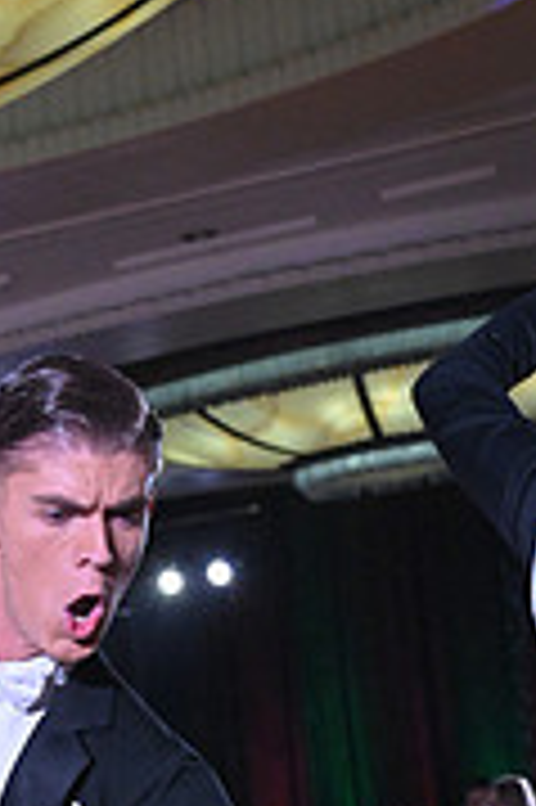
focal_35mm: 123
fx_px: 2752
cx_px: -327
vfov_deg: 15.9
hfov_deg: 10.6
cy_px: 1022
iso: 4000
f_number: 5.6
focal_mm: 38
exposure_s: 1/400
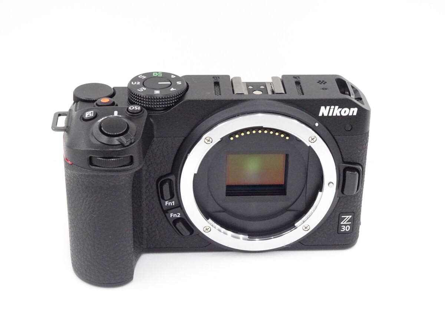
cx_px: 222
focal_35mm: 70
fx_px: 900
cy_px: 167
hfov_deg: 27.8
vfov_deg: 21.0
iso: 1000
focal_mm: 12.01
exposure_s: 1/80
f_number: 5
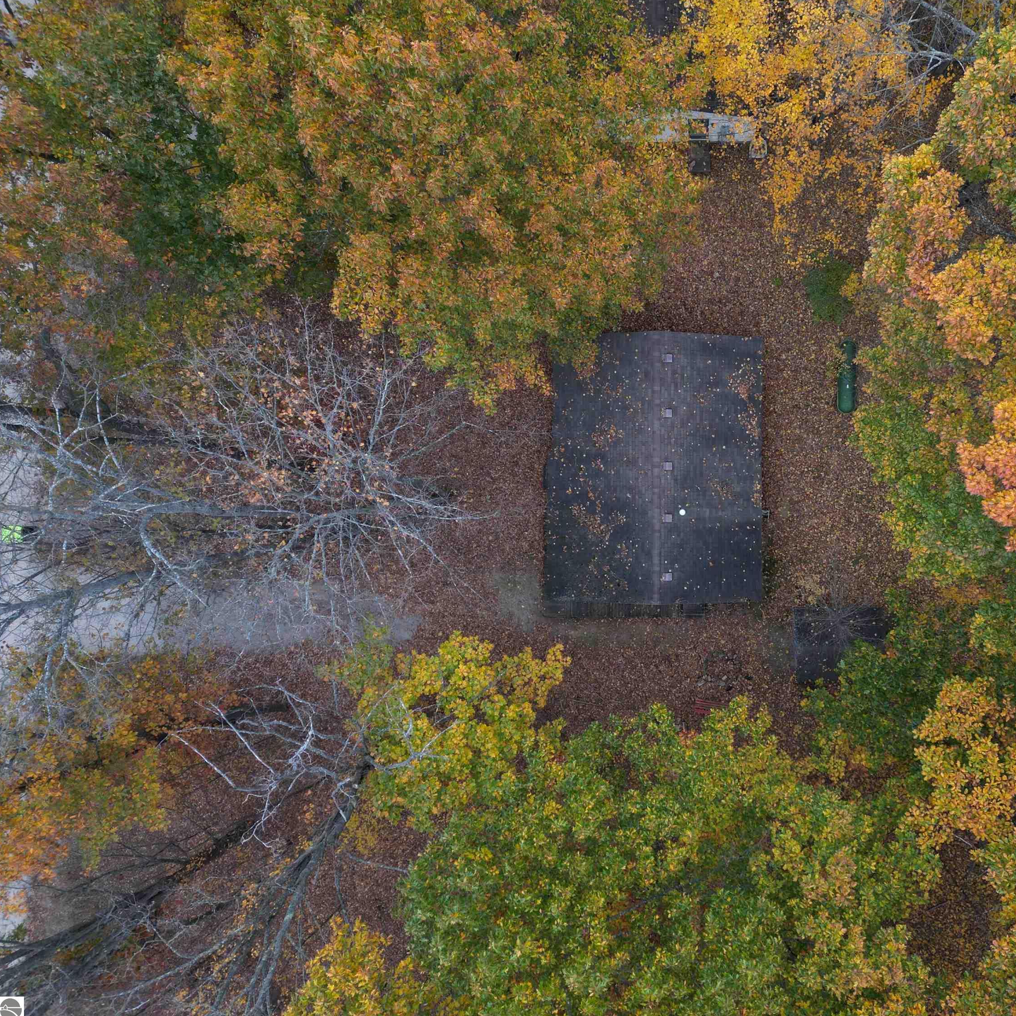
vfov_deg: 55.6
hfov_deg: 54.3
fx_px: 963
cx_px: 689
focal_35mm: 29
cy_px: 502
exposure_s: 1/25
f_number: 1.7
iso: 100
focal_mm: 6.72
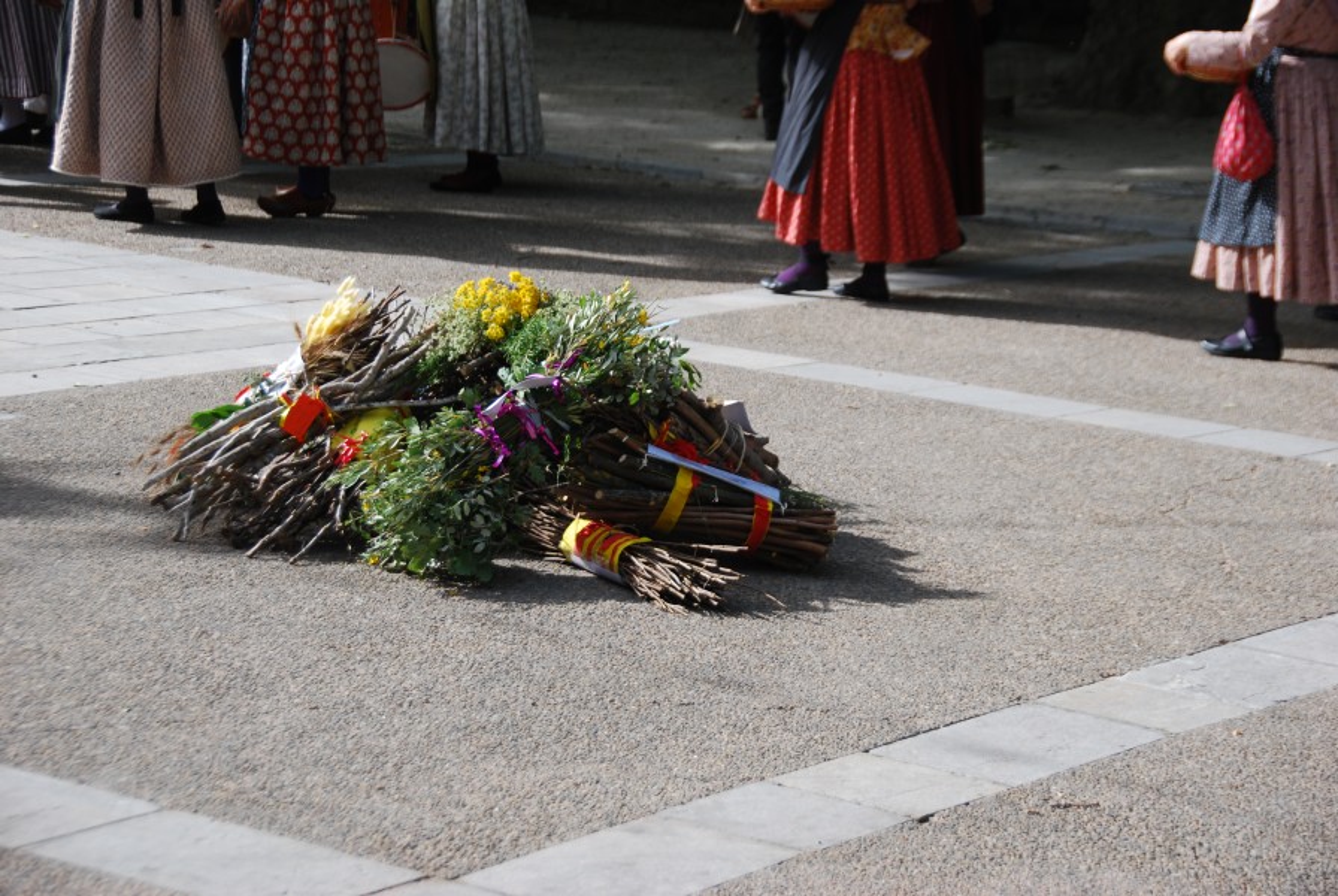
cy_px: 448
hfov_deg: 21.9
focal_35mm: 93
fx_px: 3461
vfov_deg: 14.8
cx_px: 669
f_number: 5
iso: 200
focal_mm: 62
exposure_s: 1/400
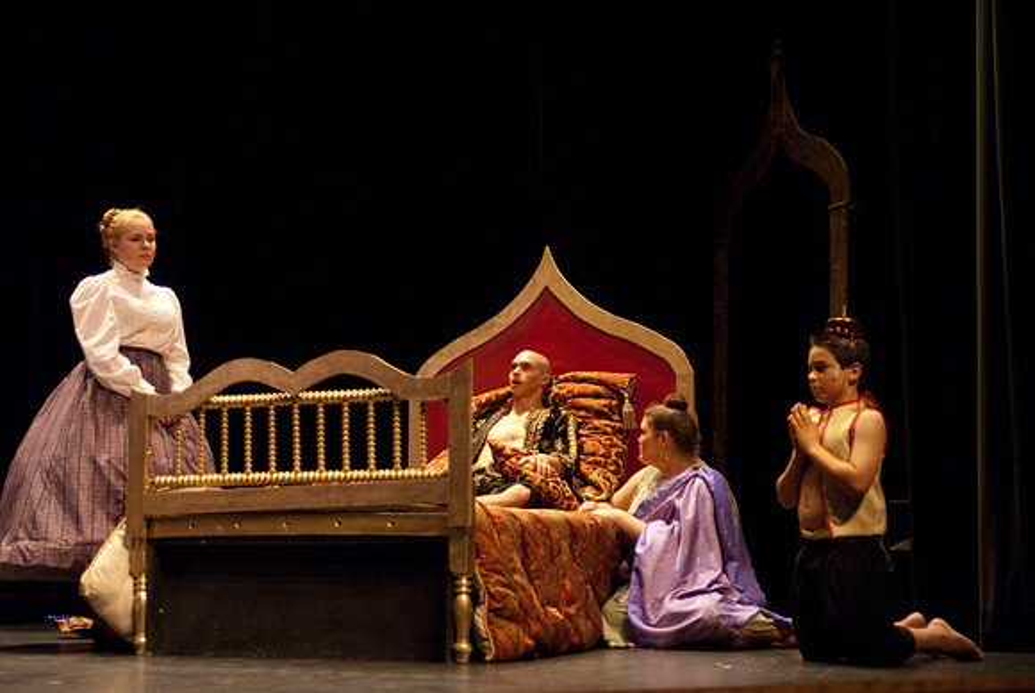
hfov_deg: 29.8
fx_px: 1943
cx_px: 518
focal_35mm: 68
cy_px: 346
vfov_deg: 20.2
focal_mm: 45
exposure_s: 1/160
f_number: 2.8
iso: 1000
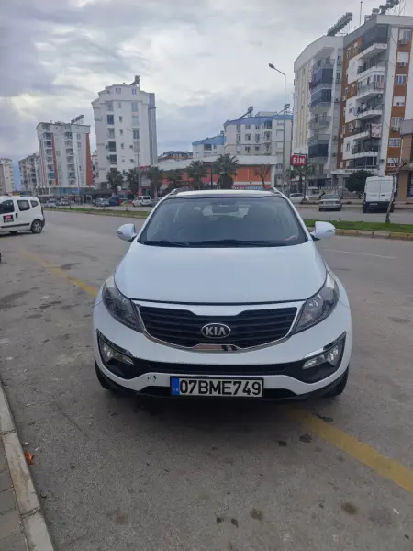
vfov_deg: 73.9
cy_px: 276
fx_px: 366
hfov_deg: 58.9
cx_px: 206
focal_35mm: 23
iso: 50
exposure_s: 1/1139
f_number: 1.9
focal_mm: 8.7
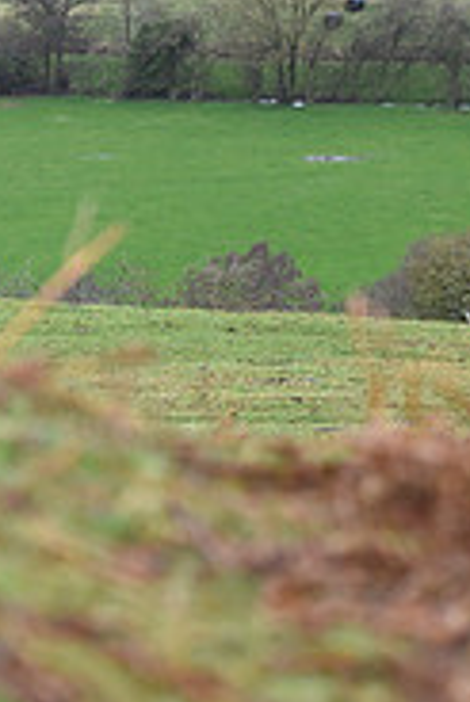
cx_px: 841
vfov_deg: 5.8
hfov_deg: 3.9
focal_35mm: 353
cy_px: 107
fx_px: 6899
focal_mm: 112
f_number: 4.5
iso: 450
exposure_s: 1/800
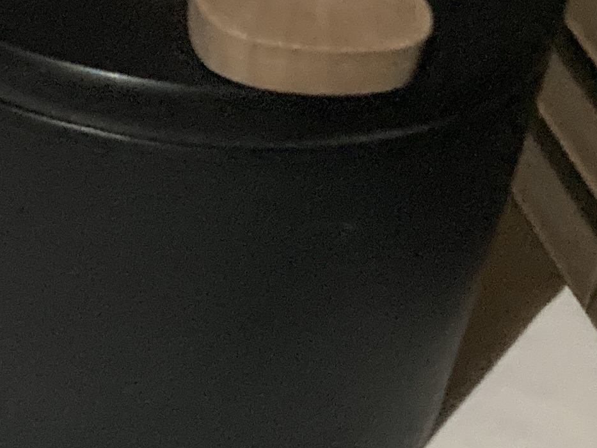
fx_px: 2087
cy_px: 363
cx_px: -318
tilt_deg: -35.8
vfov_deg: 12.2
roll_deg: -0.8
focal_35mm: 121
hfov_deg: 15.0
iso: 640
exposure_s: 1/30
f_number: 1.8
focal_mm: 3.99
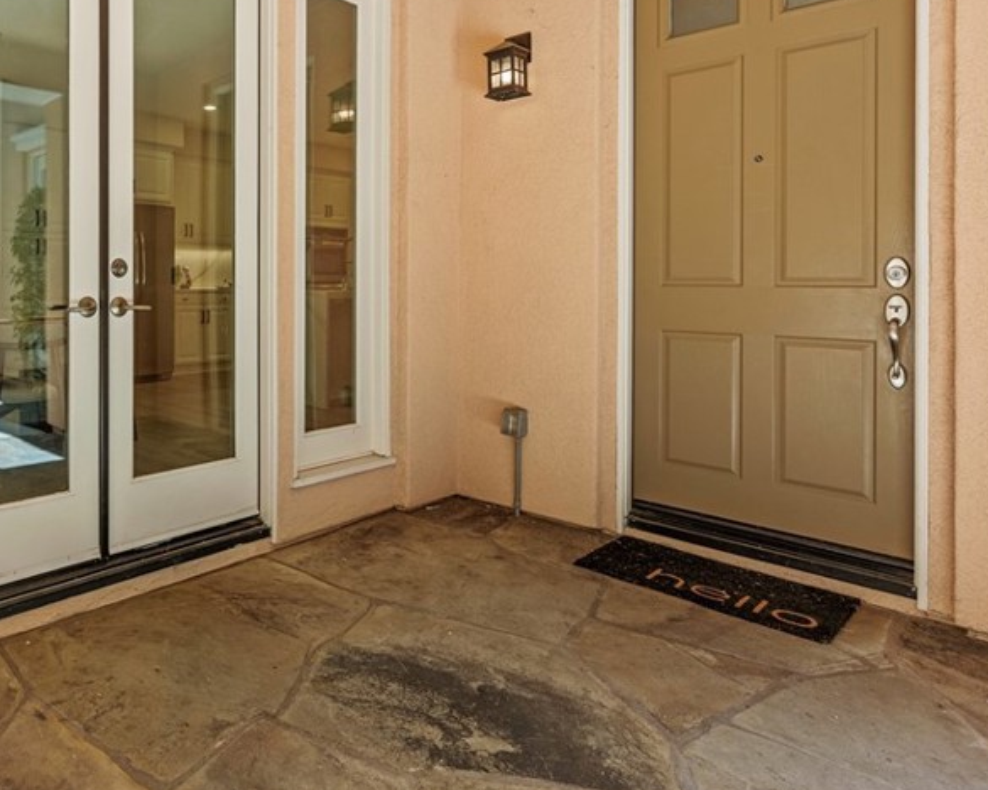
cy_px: 281
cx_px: 203
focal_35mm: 24
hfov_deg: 64.3
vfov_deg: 57.8
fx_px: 701
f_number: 6.3
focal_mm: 14.6
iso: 320
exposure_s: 1/50
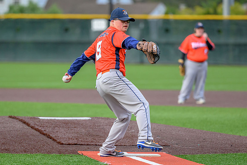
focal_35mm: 325
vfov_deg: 4.2
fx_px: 2232
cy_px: 87
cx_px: 112
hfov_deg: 6.3
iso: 1400
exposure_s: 1/2000
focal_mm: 200
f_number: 3.2
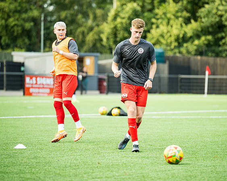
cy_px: 90
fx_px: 1312
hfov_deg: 9.9
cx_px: 120
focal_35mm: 195
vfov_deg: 7.9
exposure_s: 1/500
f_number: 2.8
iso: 400
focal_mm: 150
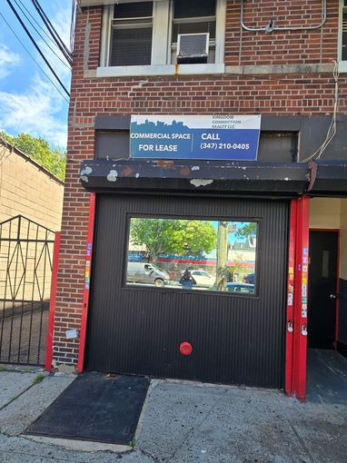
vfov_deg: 90.7
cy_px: 256
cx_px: 162
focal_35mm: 17
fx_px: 227
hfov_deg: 74.6
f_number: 2.2
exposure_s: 1/470
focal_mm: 2.2
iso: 50
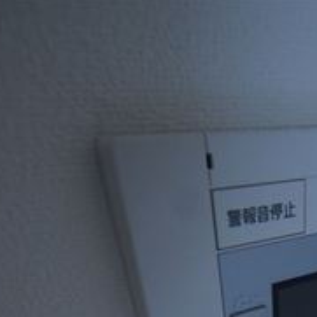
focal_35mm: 36
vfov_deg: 36.7
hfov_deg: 42.5
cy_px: 370
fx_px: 373
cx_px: 282
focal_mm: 8
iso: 800
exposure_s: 1/20
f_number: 4.5
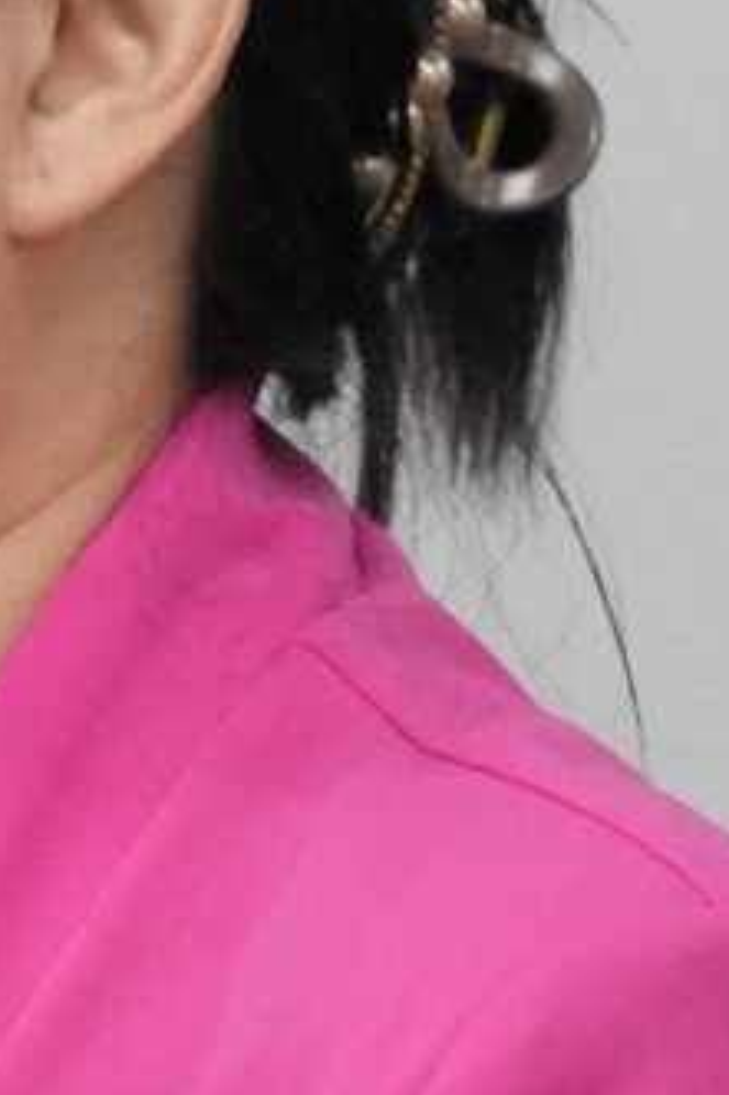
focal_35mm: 1603
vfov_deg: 1.3
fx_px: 48738
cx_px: -653
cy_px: 1286
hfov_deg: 0.9
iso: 4000
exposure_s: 1/200
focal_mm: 185
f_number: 2.8
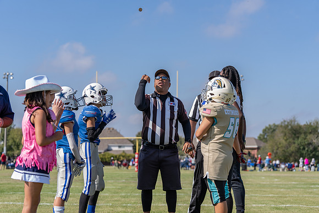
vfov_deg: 18.4
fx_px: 656
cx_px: 160
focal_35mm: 74
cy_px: 106
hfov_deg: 27.3
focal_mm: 74
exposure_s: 1/1000
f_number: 3.5
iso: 80
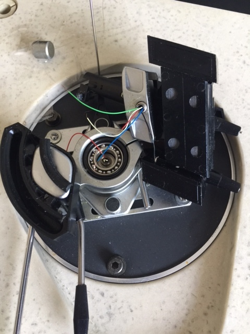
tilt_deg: -73.3
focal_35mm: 29
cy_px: 167
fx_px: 279
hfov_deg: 48.2
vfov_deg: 61.7
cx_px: 125
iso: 125
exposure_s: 1/10
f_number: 2.2
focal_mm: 4.15
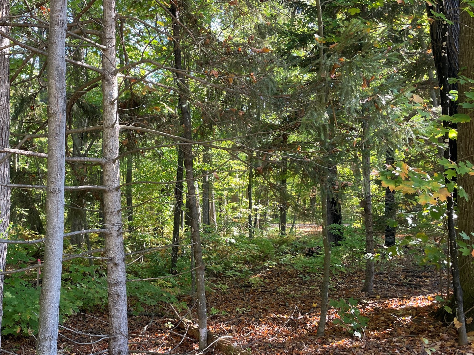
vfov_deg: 38.6
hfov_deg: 48.9
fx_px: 507
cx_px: 142
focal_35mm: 37
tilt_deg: +1.4
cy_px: 193
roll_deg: +1.6
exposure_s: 1/121
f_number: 1.6
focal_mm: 4.2
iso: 64
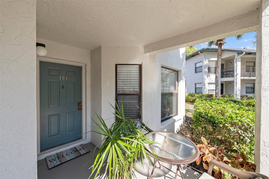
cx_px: 134
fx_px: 105
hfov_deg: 104.3
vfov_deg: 81.2
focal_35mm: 14
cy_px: 90
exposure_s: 1/250
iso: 400
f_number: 8
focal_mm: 14
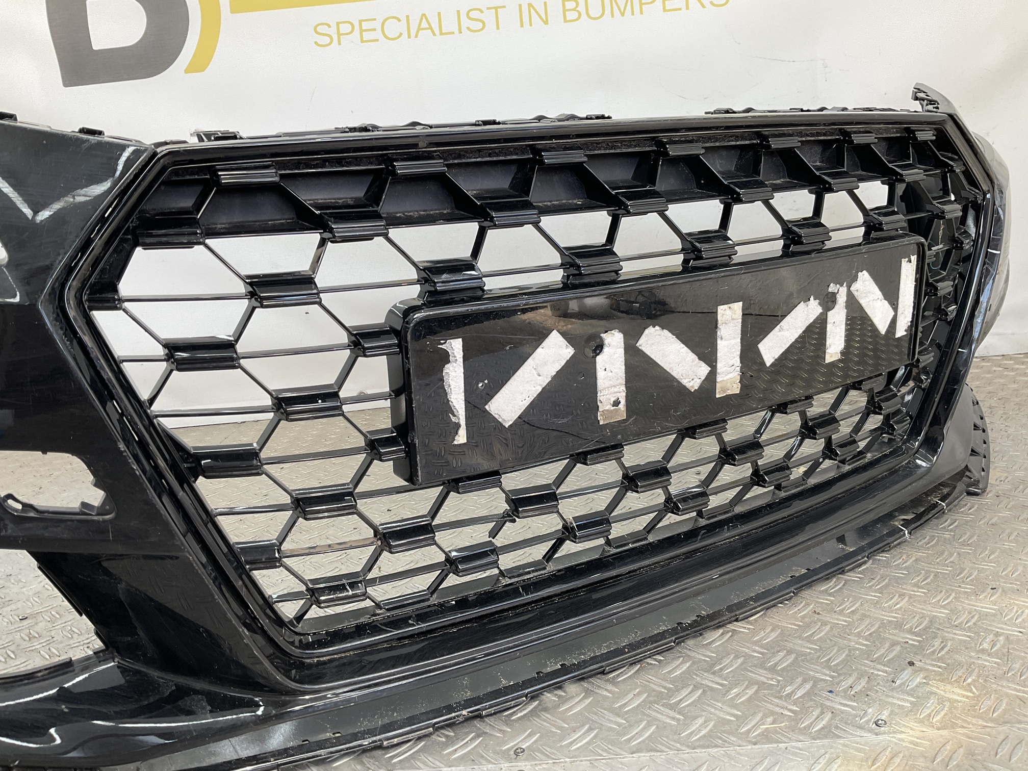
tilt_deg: -11.8
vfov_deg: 48.2
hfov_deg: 61.7
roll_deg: +4.4
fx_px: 861
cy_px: 386
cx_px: 514
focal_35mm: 29
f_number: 1.8
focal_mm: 3
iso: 20
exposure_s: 1/100
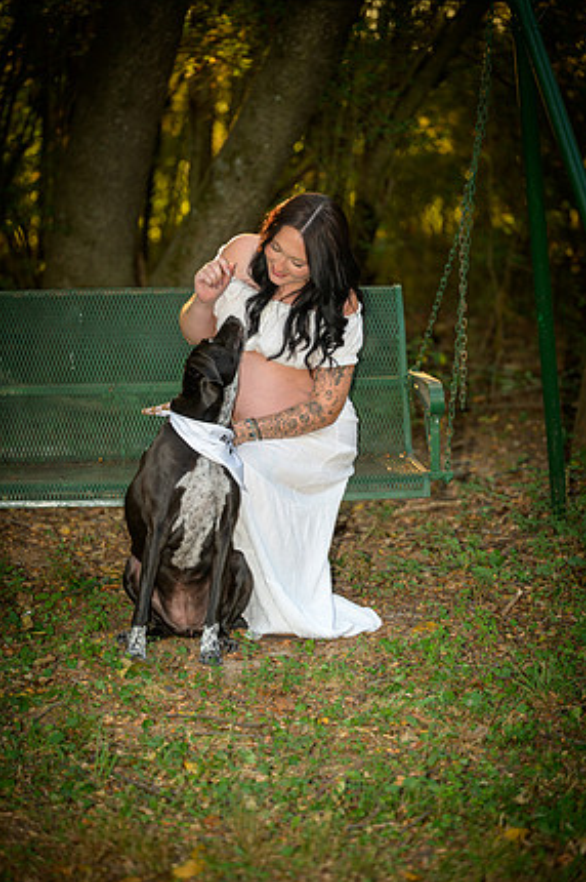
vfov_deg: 18.6
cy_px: 453
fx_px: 2690
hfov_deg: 12.4
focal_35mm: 110
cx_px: 285
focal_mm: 105
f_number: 3.3
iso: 200
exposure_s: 1/60
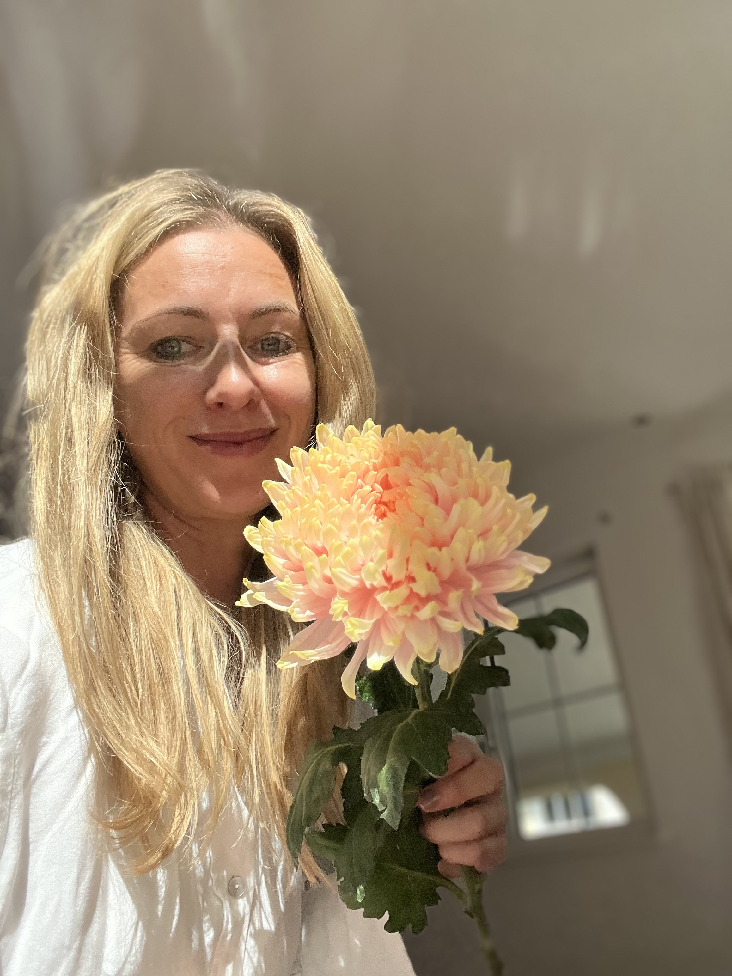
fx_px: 846
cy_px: 488
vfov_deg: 60.0
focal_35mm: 30
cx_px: 366
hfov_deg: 46.8
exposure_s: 1/621
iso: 32
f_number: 2.2
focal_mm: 2.71
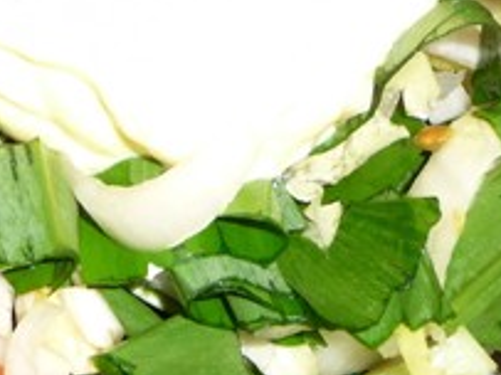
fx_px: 1823
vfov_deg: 11.4
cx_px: 35
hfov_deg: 15.4
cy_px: -136
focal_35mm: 126
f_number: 3.9
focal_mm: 6.7
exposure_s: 1/30
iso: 100
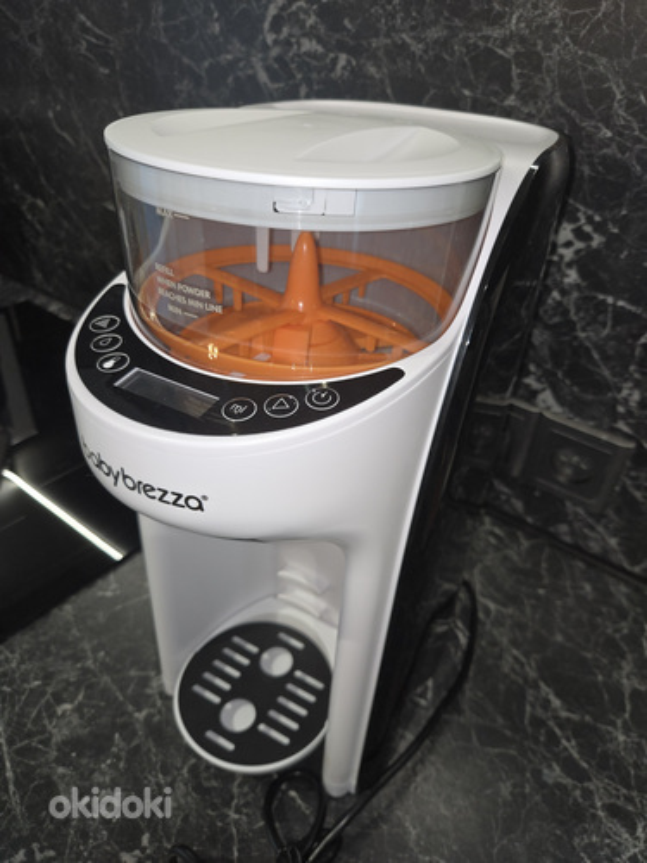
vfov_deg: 73.9
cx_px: 324
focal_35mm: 23
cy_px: 432
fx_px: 573
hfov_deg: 58.9
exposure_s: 1/25
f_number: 1.8
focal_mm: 5.4
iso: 100
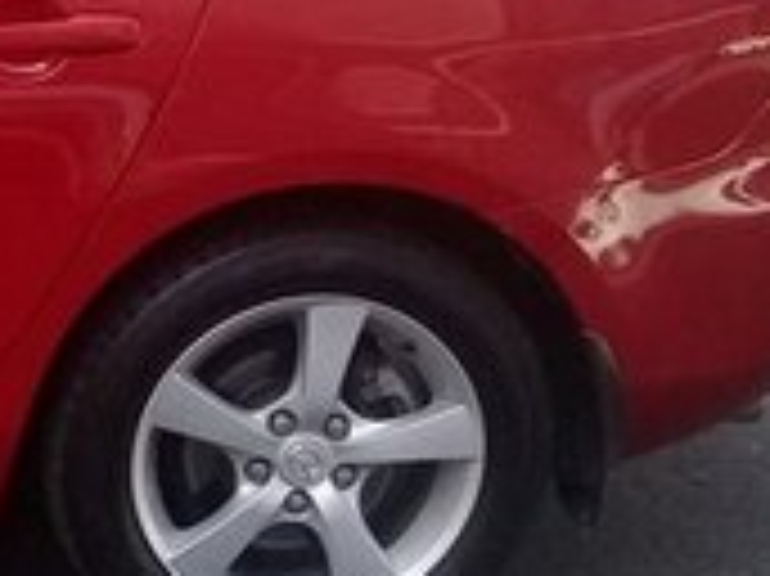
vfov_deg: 12.3
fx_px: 2667
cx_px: -572
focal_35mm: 120
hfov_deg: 14.6
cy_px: 488
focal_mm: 3.3
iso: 64
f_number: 2.2
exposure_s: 1/164
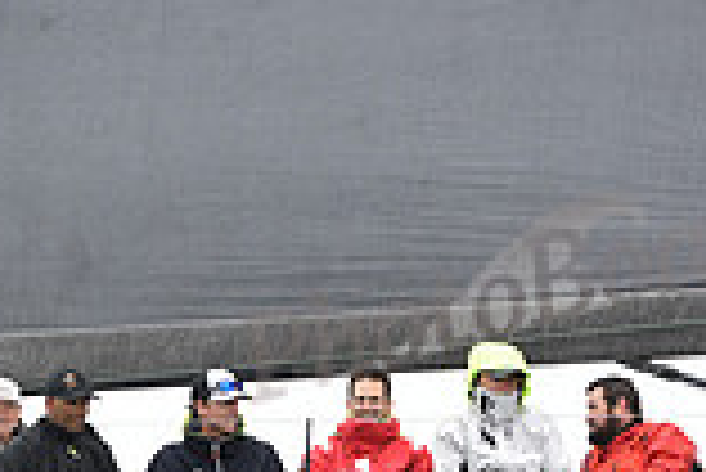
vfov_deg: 5.3
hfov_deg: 7.9
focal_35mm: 258
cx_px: 13
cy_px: 582
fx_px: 5064
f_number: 3.2
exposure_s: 1/800
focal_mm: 70
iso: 250
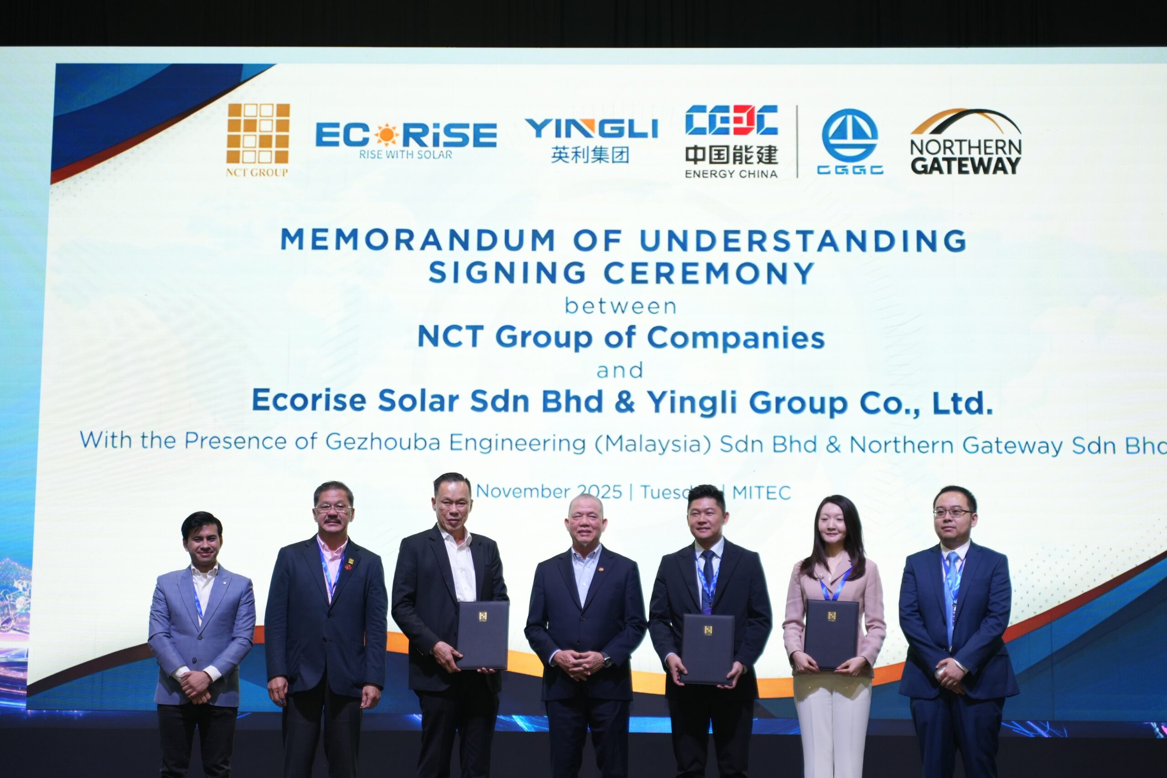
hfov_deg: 30.5
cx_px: 584
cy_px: 389
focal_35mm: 66
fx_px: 2139
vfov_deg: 20.6
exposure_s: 1/200
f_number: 2.8
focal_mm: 66
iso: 640
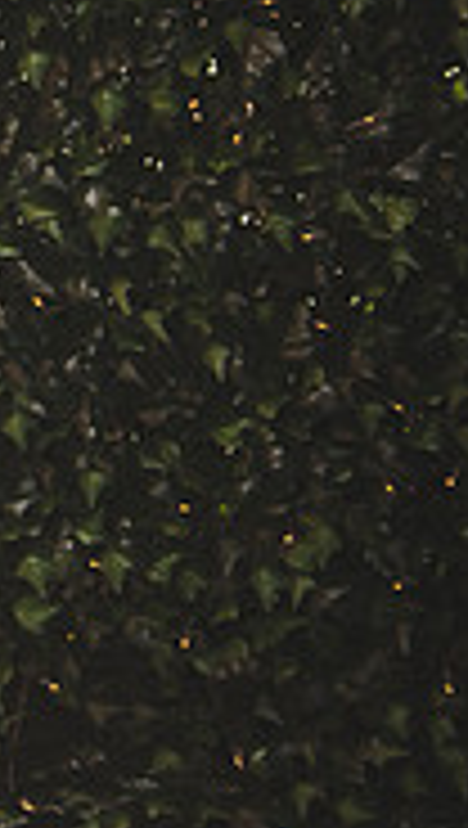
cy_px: 151
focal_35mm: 145
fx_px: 3187
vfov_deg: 14.7
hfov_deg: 7.6
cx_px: -828
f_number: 2.8
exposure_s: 1/1000
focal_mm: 44
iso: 100
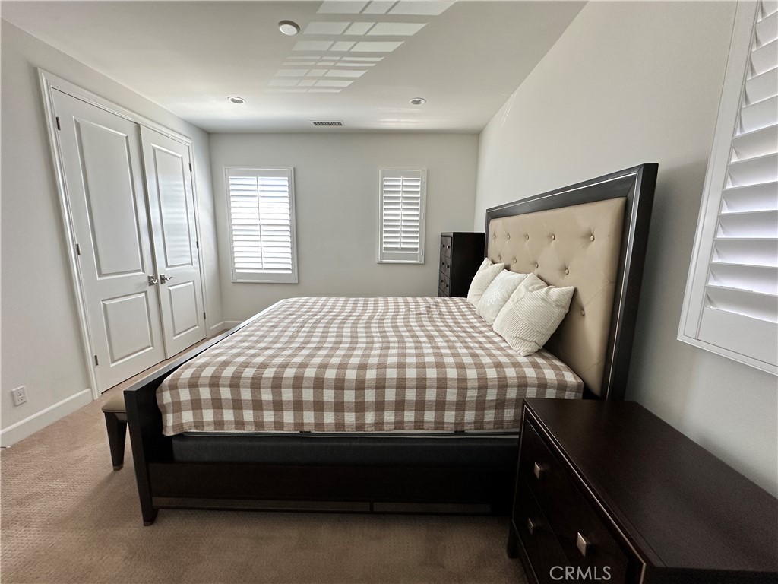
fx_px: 315
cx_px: 389
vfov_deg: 85.7
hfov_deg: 102.1
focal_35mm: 14
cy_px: 292
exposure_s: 1/99
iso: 125
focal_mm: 2.22
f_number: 2.2
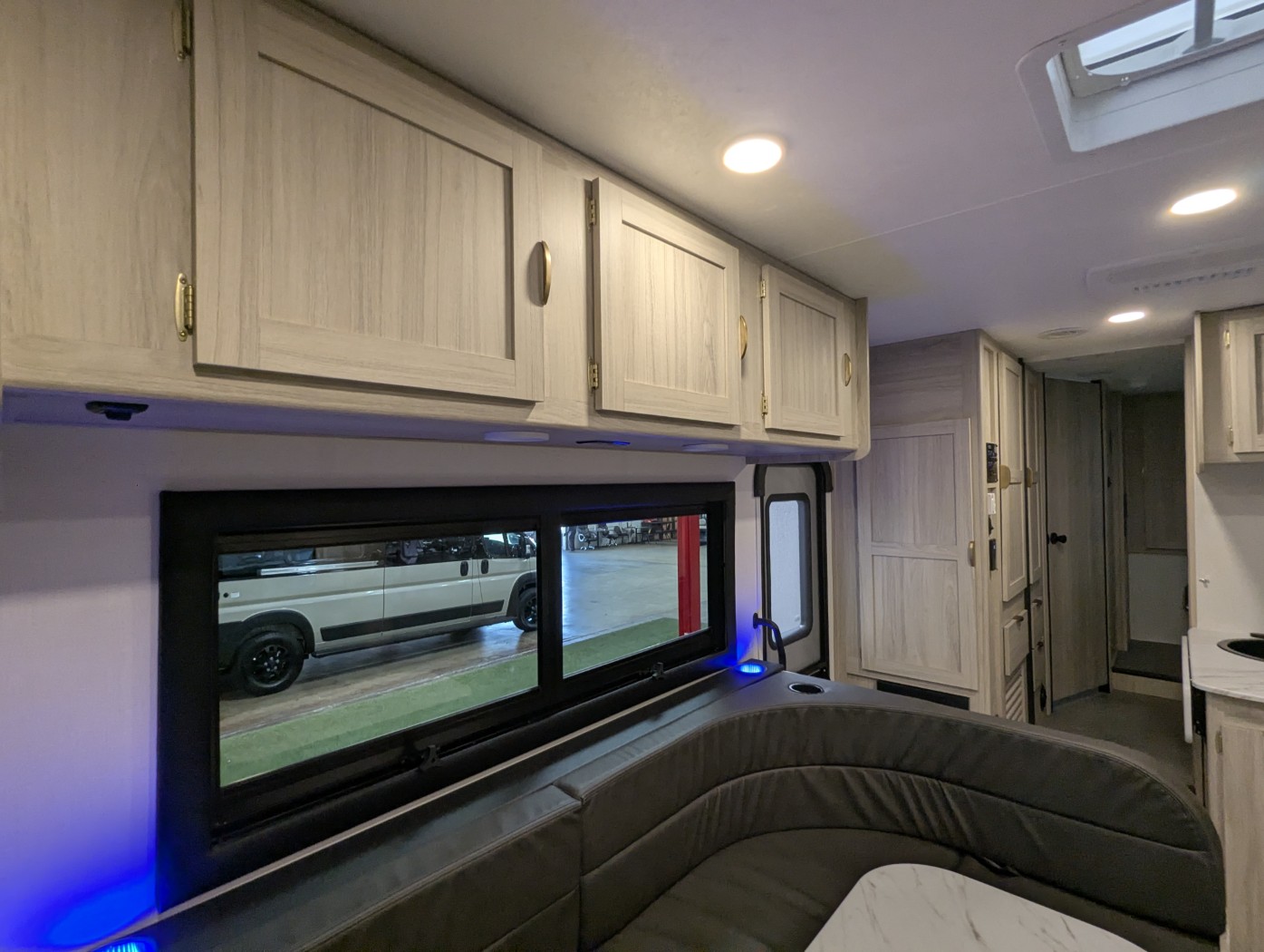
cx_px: 632
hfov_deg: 94.4
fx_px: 585
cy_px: 476
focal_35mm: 16
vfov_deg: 78.2
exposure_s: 1/59.1
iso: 193
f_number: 2.2
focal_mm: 2.35
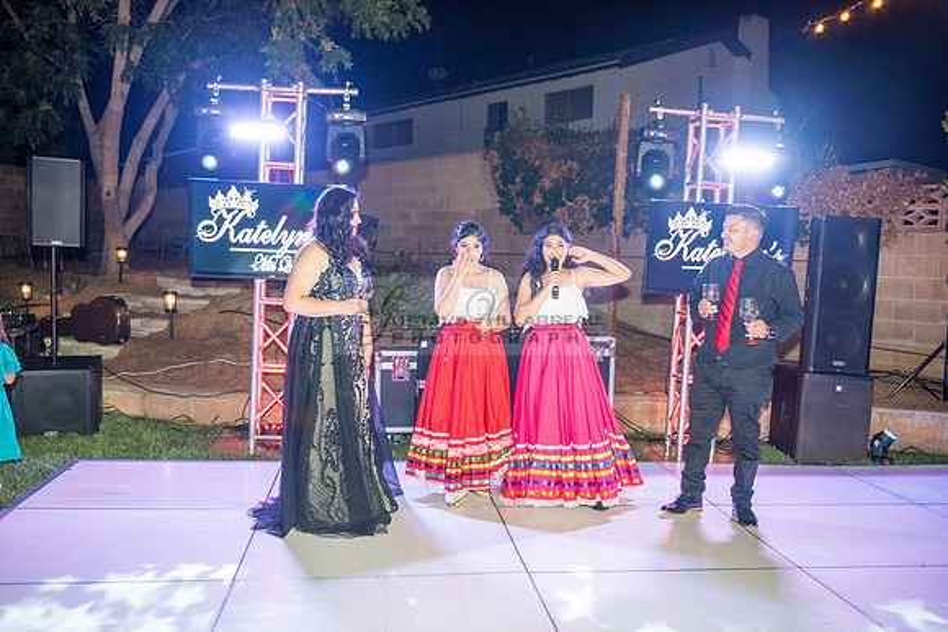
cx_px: 474
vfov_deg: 41.1
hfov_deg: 58.7
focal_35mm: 32
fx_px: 843
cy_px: 316
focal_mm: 32
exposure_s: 1/100
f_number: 3.2
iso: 1600
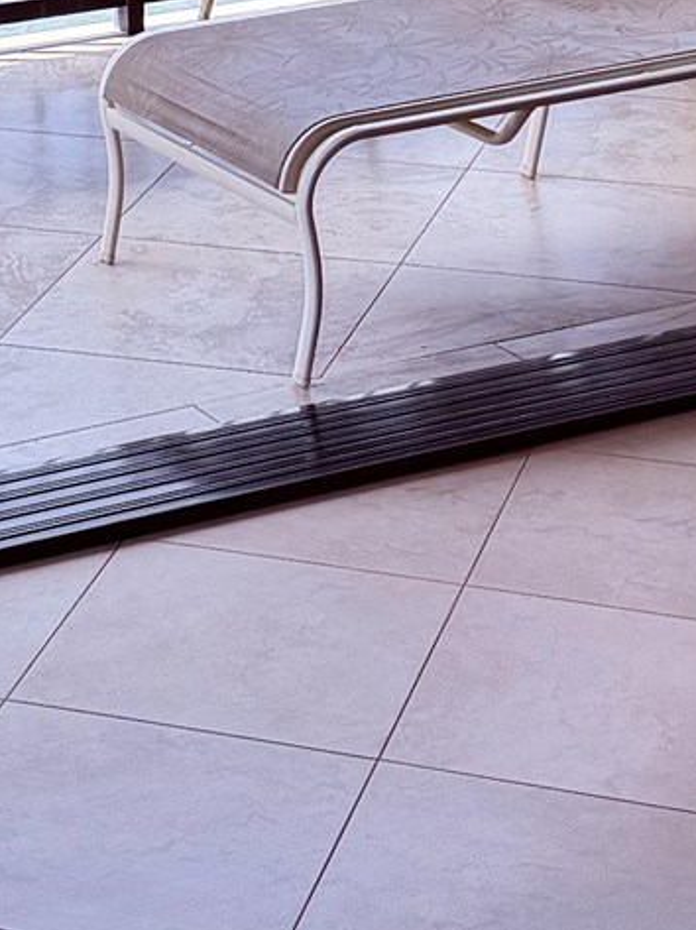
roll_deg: +0.3
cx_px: 59
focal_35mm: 117
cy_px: -189
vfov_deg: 16.2
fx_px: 3141
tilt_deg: -12.3
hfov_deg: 12.5
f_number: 1.78
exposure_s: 1/2299
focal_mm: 6.76
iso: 80
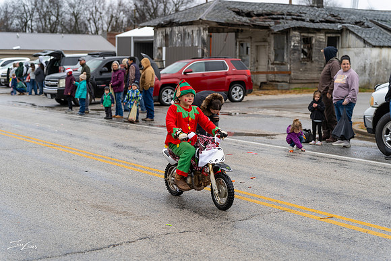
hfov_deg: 32.9
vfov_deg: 22.3
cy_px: 130
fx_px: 663
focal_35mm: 61
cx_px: 196
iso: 250
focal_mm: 61
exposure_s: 1/640
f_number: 2.8
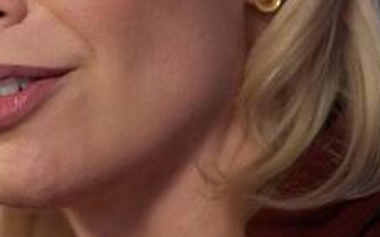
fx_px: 6542
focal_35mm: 632
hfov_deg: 3.3
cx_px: -84
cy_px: -71
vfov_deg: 2.1
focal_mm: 200
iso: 5000
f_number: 2.8
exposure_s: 1/40
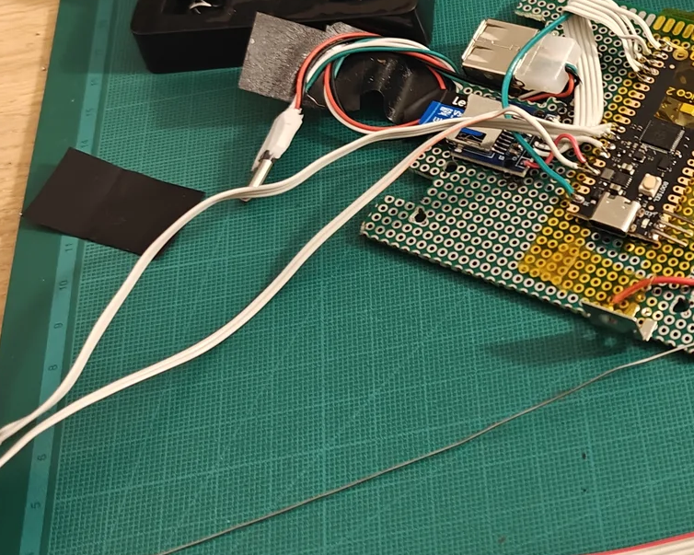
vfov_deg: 24.9
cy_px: 185
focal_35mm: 61
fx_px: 1253
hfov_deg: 28.7
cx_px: 723
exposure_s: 1/33
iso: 1000
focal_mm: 6.06
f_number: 1.6
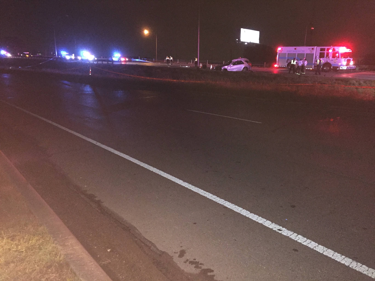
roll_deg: -2.2
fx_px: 314
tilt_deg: -12.0
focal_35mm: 29
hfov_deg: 61.7
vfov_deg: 48.2
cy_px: 140
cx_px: 188
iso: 400
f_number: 2.2
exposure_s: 1/16
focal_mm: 4.15
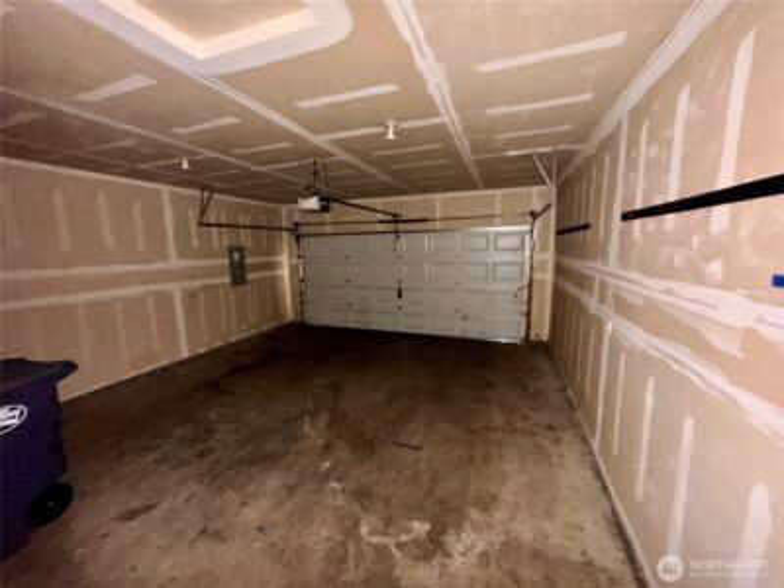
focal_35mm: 14
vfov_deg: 85.7
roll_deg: +0.6
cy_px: 294
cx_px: 392
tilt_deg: -8.1
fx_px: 317
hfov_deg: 102.1
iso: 1250
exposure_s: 1/16
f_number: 2.2
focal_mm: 2.22
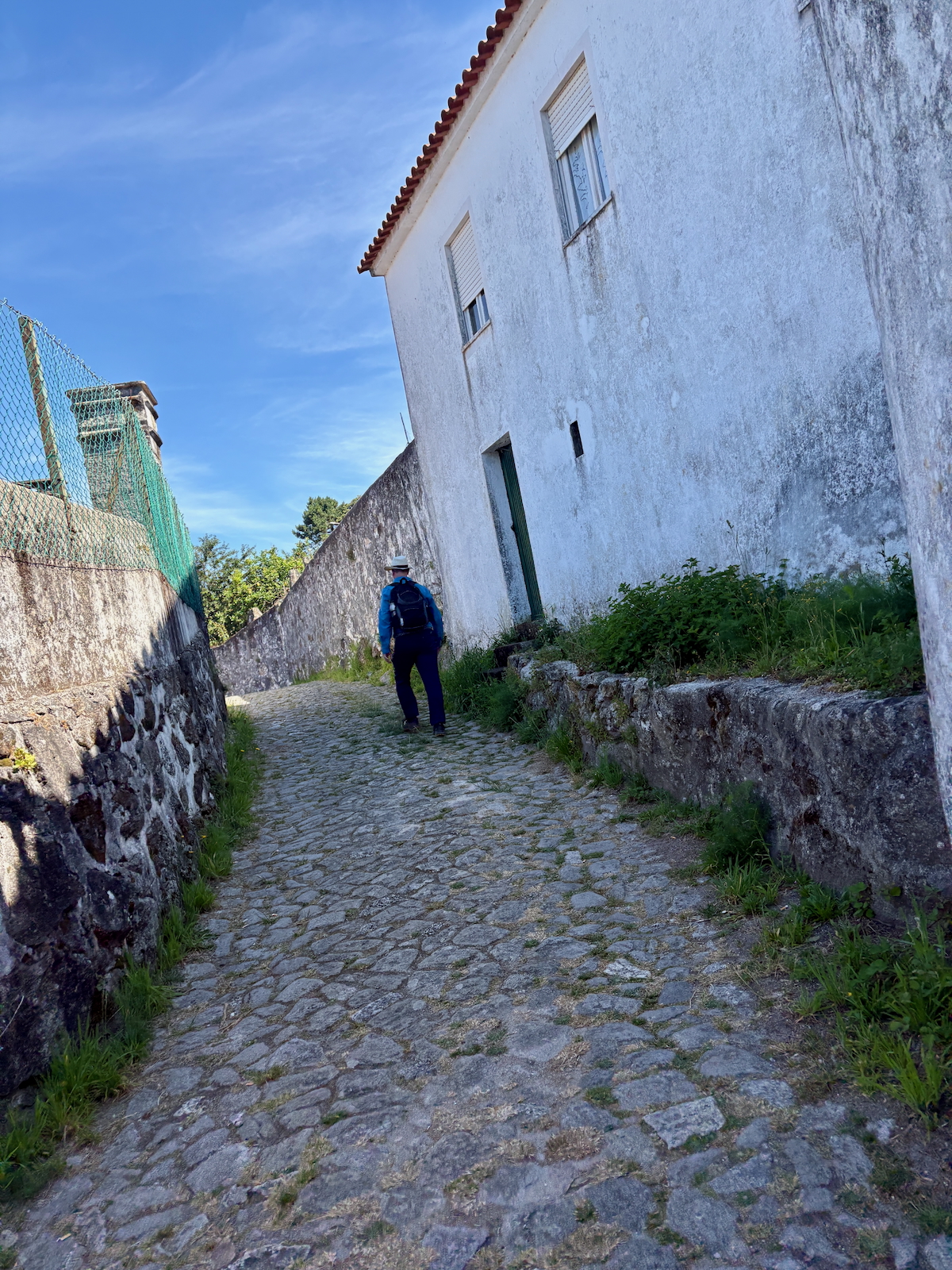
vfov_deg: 67.3
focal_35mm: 26
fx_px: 953
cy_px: 635
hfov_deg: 53.1
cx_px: 476
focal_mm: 5.96
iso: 50
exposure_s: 1/1217
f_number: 1.6
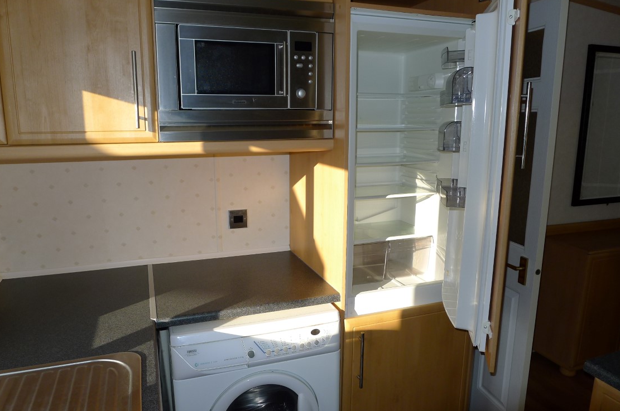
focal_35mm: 25
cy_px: 209
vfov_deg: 51.1
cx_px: 298
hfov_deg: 71.6
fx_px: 430
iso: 100
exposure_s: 1/400
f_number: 2.8
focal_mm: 5.1
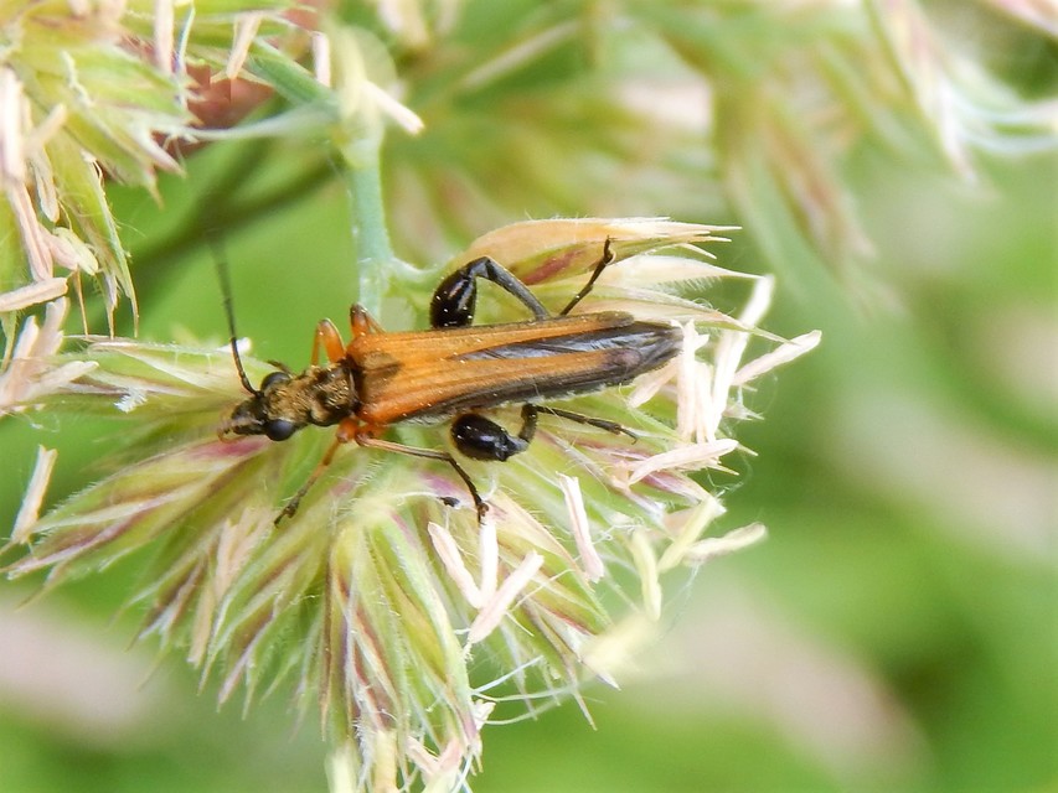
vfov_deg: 14.2
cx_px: 529
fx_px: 3179
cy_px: 396
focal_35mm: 104
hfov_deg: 18.9
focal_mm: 18.7
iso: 125
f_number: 4.5
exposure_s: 1/125
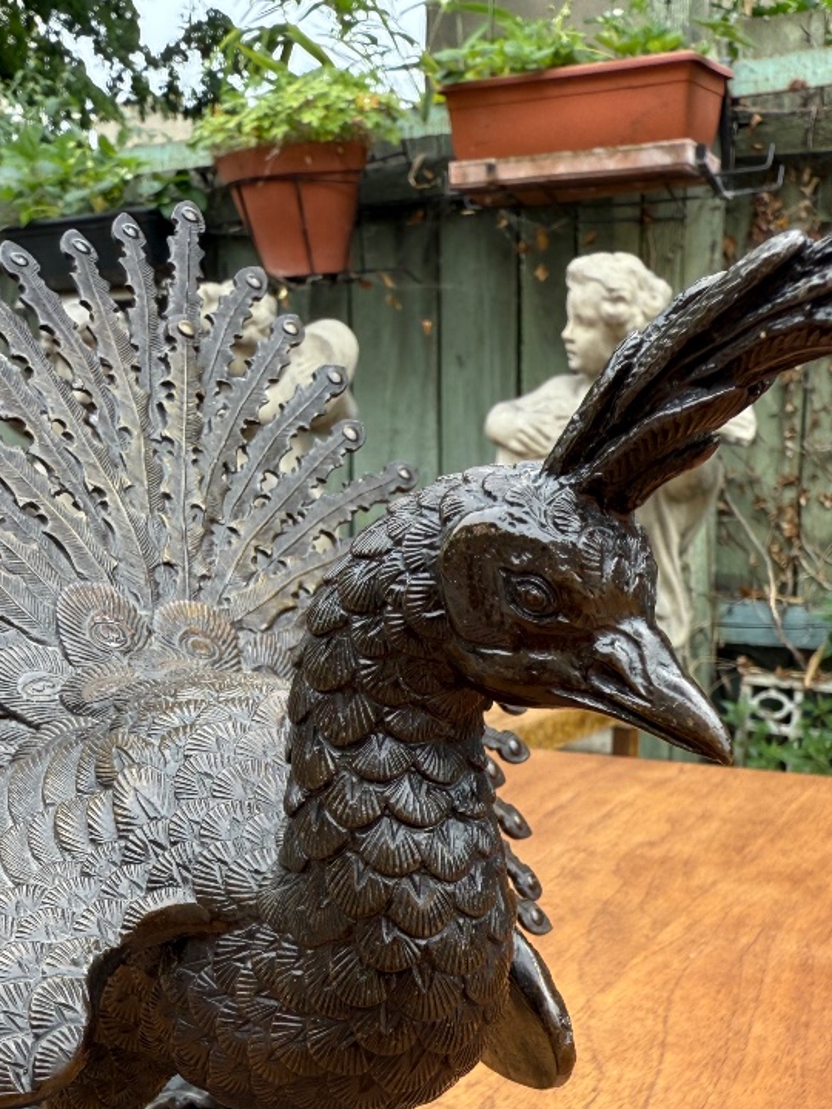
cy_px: 889
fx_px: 1282
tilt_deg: -12.2
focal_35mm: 40
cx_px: 481
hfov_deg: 35.9
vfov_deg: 44.5
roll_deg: -1.0
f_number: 2.2
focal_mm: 2.22
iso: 50
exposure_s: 1/311
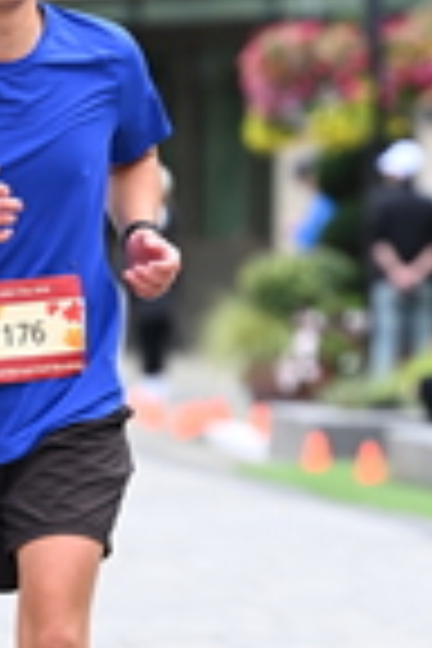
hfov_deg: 3.0
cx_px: 457
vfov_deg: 4.5
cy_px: 117
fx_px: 8243
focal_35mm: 458
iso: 640
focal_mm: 120
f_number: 2.8
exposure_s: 1/1600
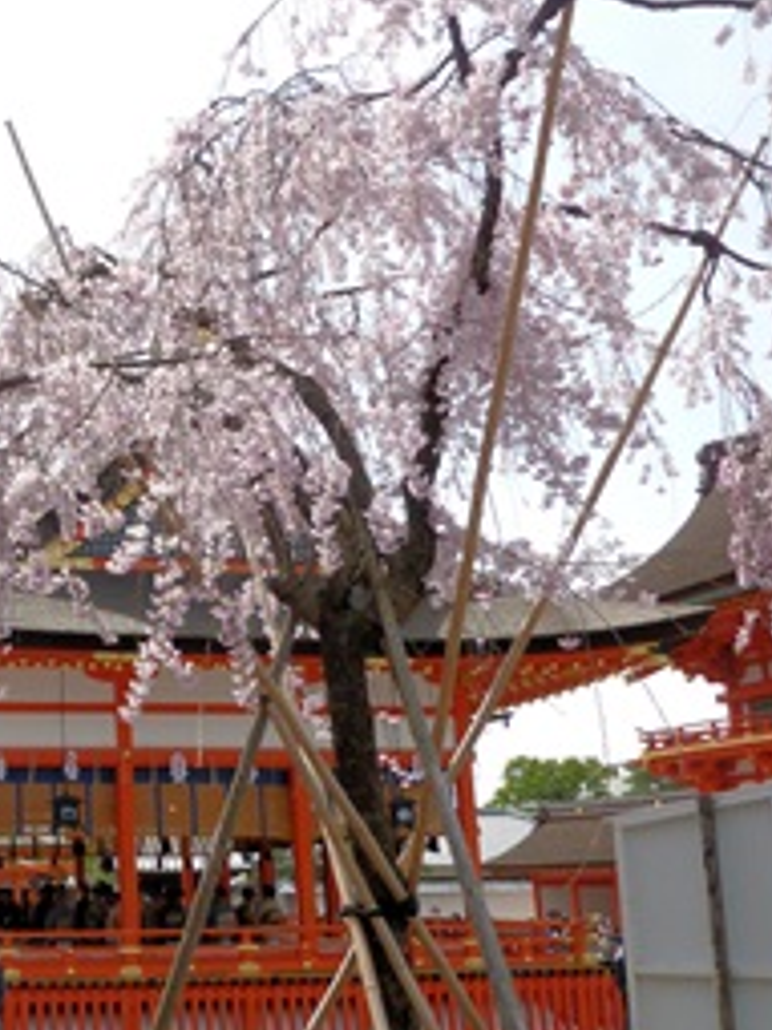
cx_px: -61
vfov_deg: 42.9
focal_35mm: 44
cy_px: 582
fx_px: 1309
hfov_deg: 29.8
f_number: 3.3
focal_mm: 4.1
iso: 80
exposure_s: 1/500
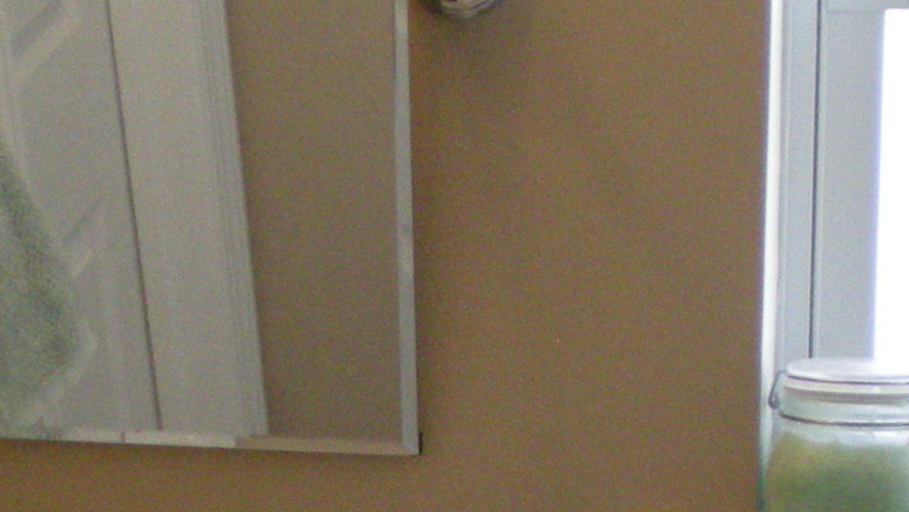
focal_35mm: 128
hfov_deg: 16.7
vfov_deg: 9.4
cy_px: 502
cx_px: 299
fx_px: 3086
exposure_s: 1/130
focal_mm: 6.3
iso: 393
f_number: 3.1
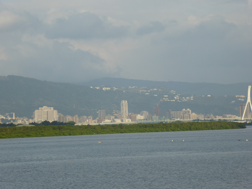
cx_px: 126
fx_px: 1223
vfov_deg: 8.8
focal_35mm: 168
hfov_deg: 11.8
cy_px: 94
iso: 100
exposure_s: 1/400
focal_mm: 27.1
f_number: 5.4
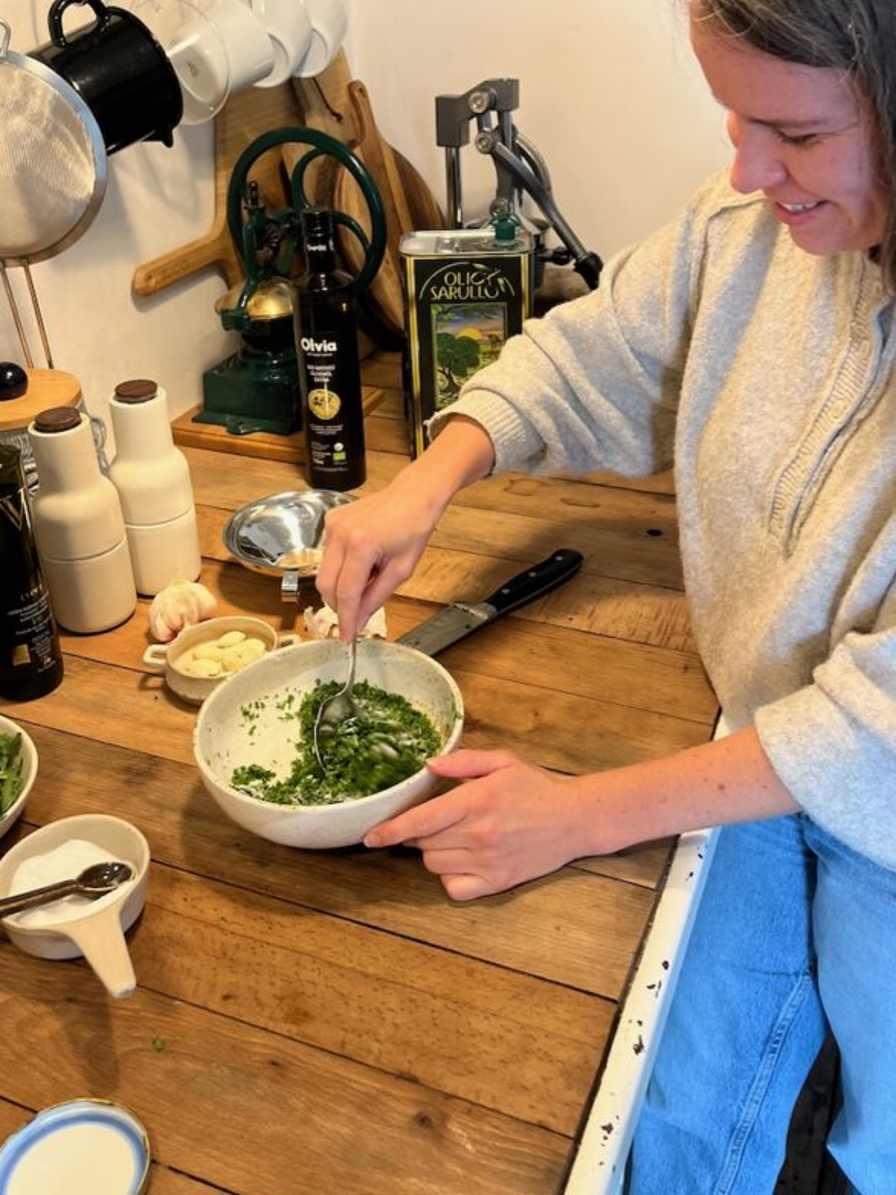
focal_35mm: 34
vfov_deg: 53.2
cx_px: 478
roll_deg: +2.7
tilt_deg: -24.0
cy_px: 430
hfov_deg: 41.8
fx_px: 1174
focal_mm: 5.1
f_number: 1.6
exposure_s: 1/50
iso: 100
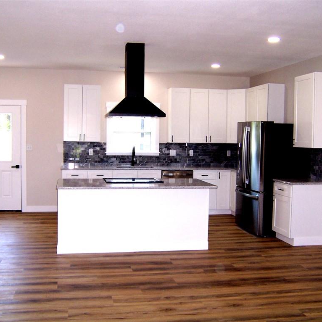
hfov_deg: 42.7
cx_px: 136
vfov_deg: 42.8
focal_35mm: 39
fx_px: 410
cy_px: 161
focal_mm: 5.5
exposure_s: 1/60
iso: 140
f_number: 2.8
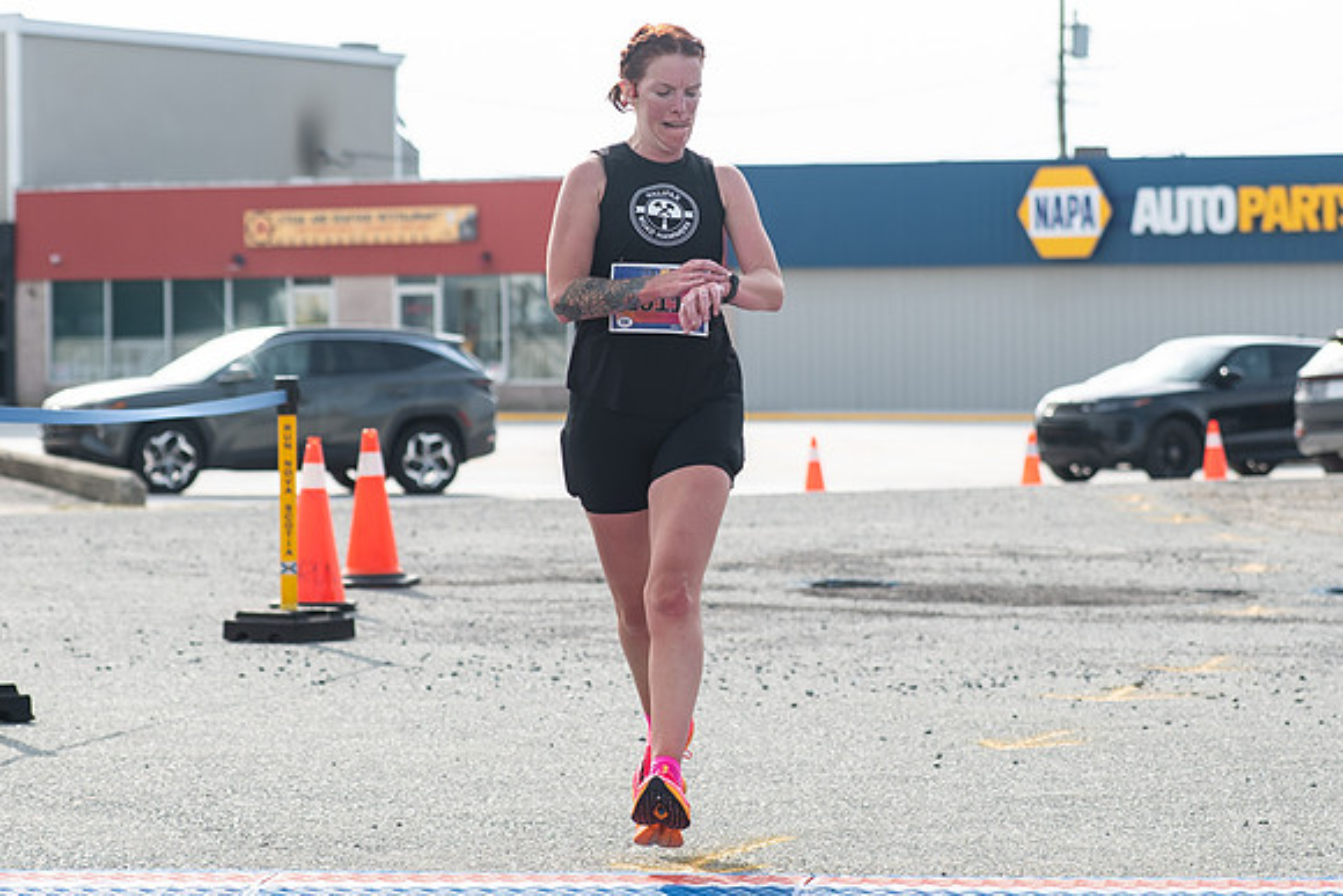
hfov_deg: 14.2
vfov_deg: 9.5
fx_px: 5393
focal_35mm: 145
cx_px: 672
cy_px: 256
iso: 250
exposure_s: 1/1250
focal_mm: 75
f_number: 4.5
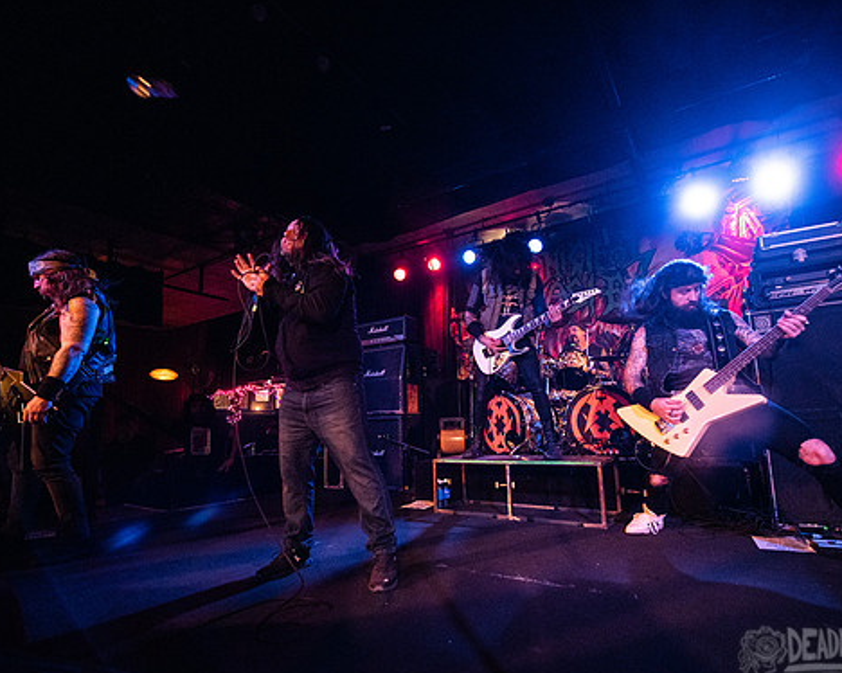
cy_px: 358
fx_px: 423
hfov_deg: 89.6
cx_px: 446
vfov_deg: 76.8
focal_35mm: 17
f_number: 3.2
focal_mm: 14
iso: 3200
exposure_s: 1/125
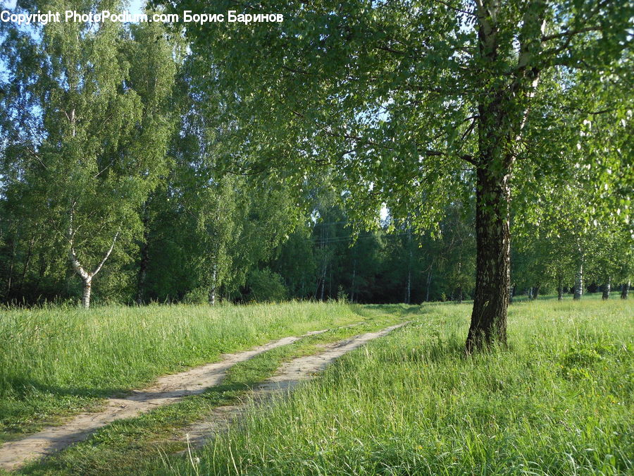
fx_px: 788
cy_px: 238
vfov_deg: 33.6
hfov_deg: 43.9
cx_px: 317
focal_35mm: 43
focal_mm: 7.7
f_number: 3.8
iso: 80
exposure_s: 1/200
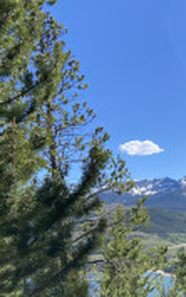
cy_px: 169
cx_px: 203
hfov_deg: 21.7
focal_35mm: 57
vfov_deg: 35.6
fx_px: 461
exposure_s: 1/1898
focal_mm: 4.25
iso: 32
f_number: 1.8
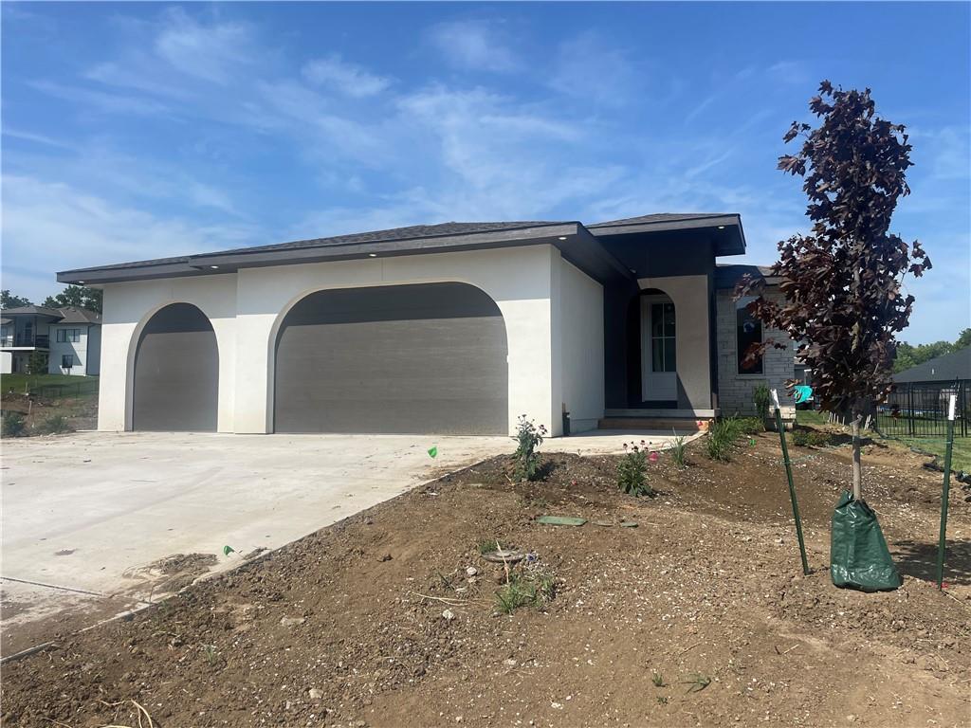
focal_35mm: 26
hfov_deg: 67.3
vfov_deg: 53.1
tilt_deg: +1.4
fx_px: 729
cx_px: 486
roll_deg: +1.3
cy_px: 364
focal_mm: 4.2
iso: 32
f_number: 1.6
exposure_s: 1/5556
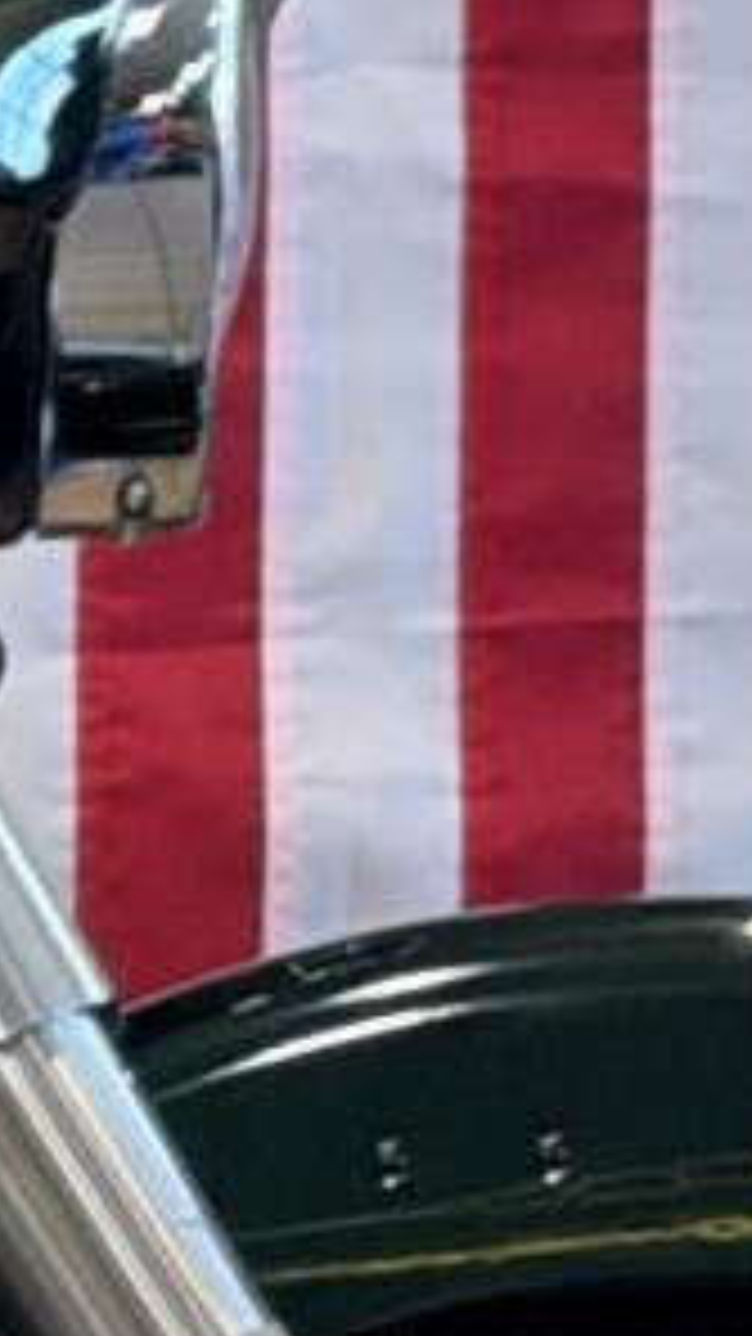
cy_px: 738
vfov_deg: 12.2
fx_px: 6241
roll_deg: +1.5
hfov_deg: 5.9
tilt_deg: -6.0
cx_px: -2247
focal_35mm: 176
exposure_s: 1/120
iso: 160
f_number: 1.48
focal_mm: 6.93
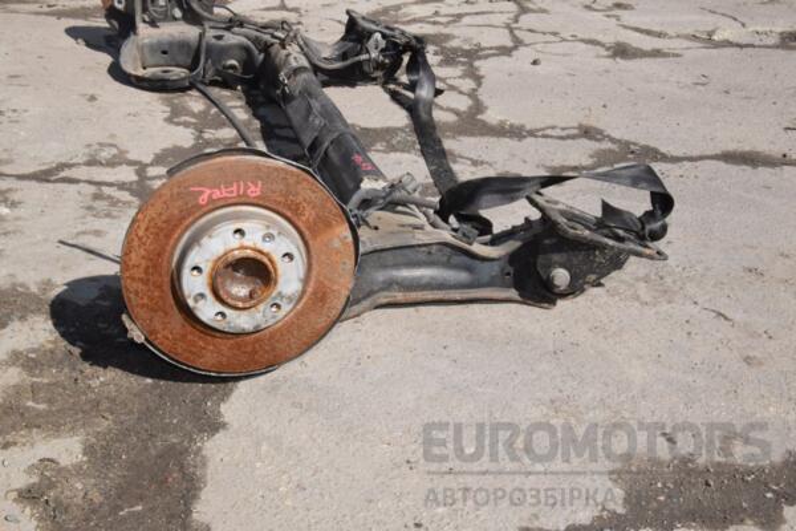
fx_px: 1128
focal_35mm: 51
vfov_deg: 26.5
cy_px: 266
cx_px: 398
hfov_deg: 38.9
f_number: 29
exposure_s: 1/200
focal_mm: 34
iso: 800
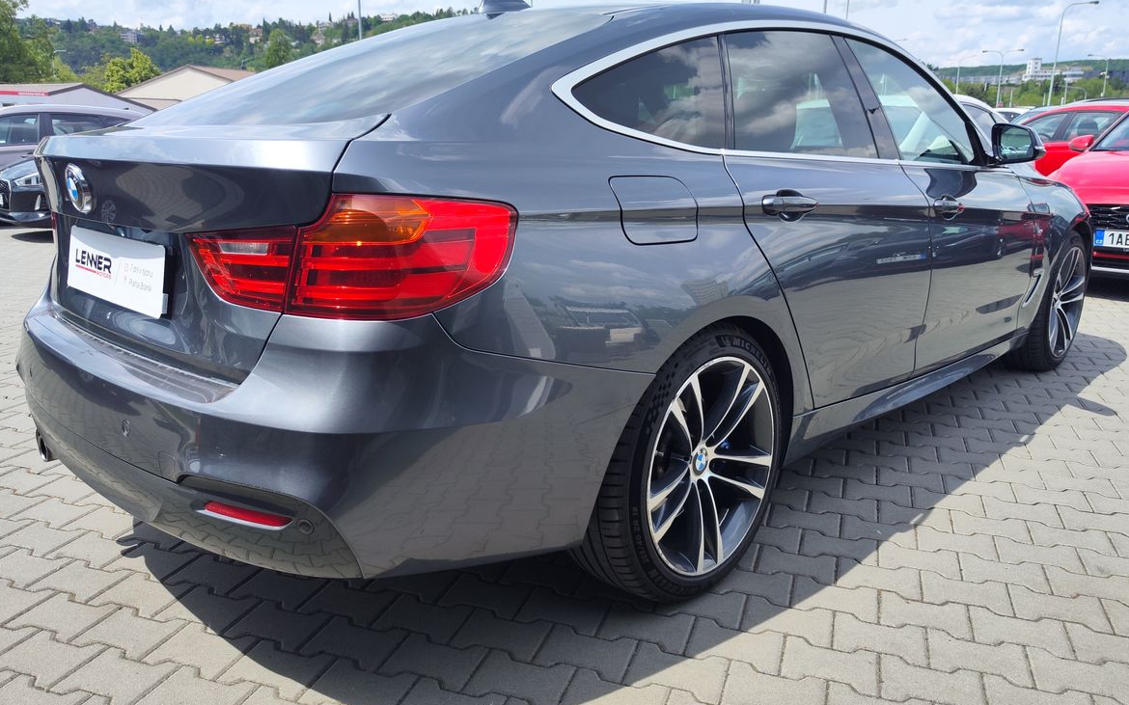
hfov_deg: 72.5
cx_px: 556
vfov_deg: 49.3
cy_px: 343
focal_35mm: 25
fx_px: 769
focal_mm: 7.01
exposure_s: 1/742
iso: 50
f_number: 1.69
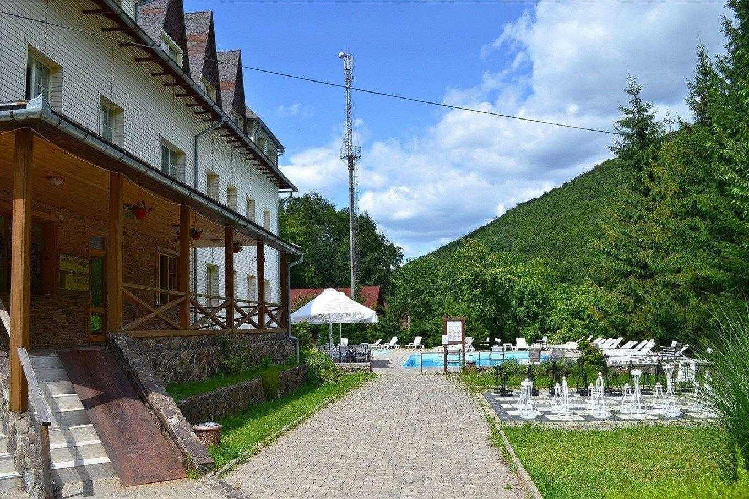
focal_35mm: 33
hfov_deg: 57.2
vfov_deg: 40.0
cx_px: 374
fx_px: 686
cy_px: 250
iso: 200
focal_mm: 22
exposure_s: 1/500
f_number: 7.1
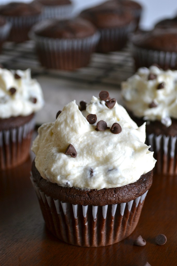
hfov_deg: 22.6
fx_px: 443
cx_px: 88
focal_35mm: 60
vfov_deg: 33.4
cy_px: 133
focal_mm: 40
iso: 400
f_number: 5.3
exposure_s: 1/80
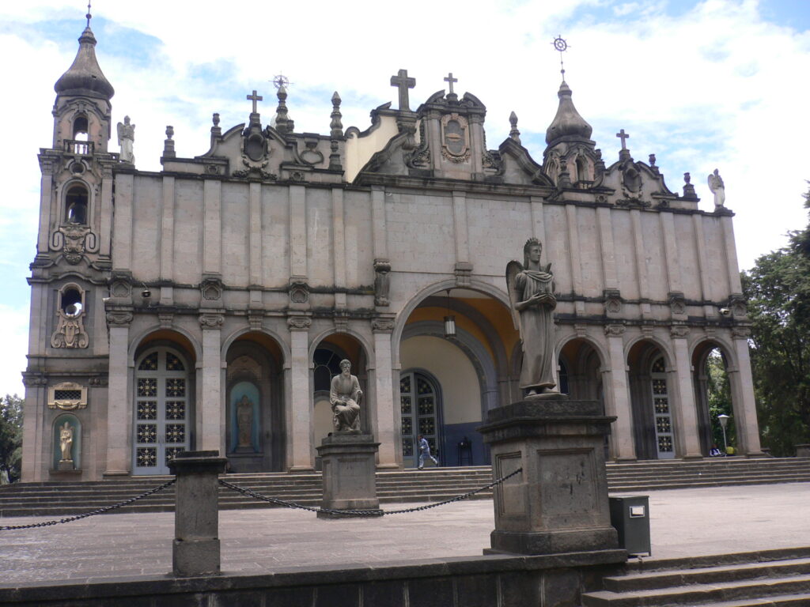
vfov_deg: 40.7
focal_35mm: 35
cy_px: 304
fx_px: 819
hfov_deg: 52.6
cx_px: 405
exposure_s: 1/125
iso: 80
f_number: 5.6
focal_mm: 5.8
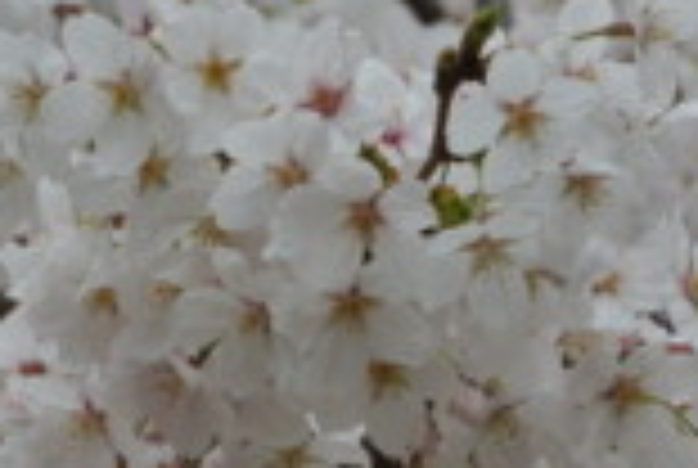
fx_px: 22301
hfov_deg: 1.8
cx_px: 455
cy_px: 486
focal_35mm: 1148
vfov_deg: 1.2
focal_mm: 110
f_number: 5.6
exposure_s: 1/400
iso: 200
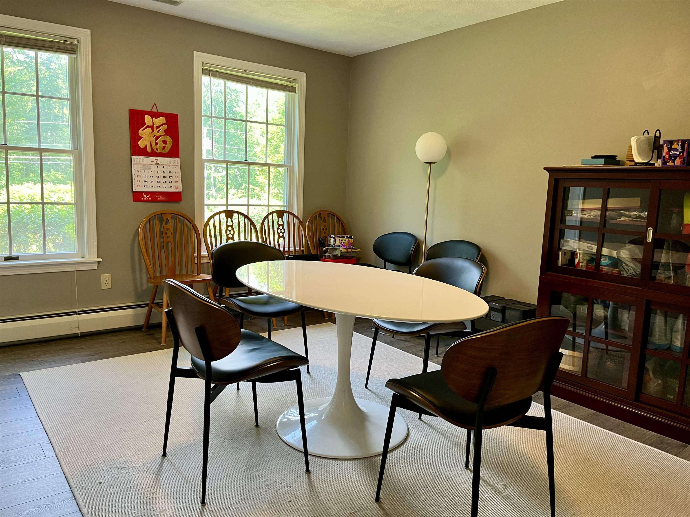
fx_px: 518
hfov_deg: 67.3
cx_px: 345
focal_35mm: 26
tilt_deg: -8.6
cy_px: 258
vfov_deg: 53.1
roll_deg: -1.6
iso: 100
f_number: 1.6
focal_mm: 5.1
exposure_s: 1/60
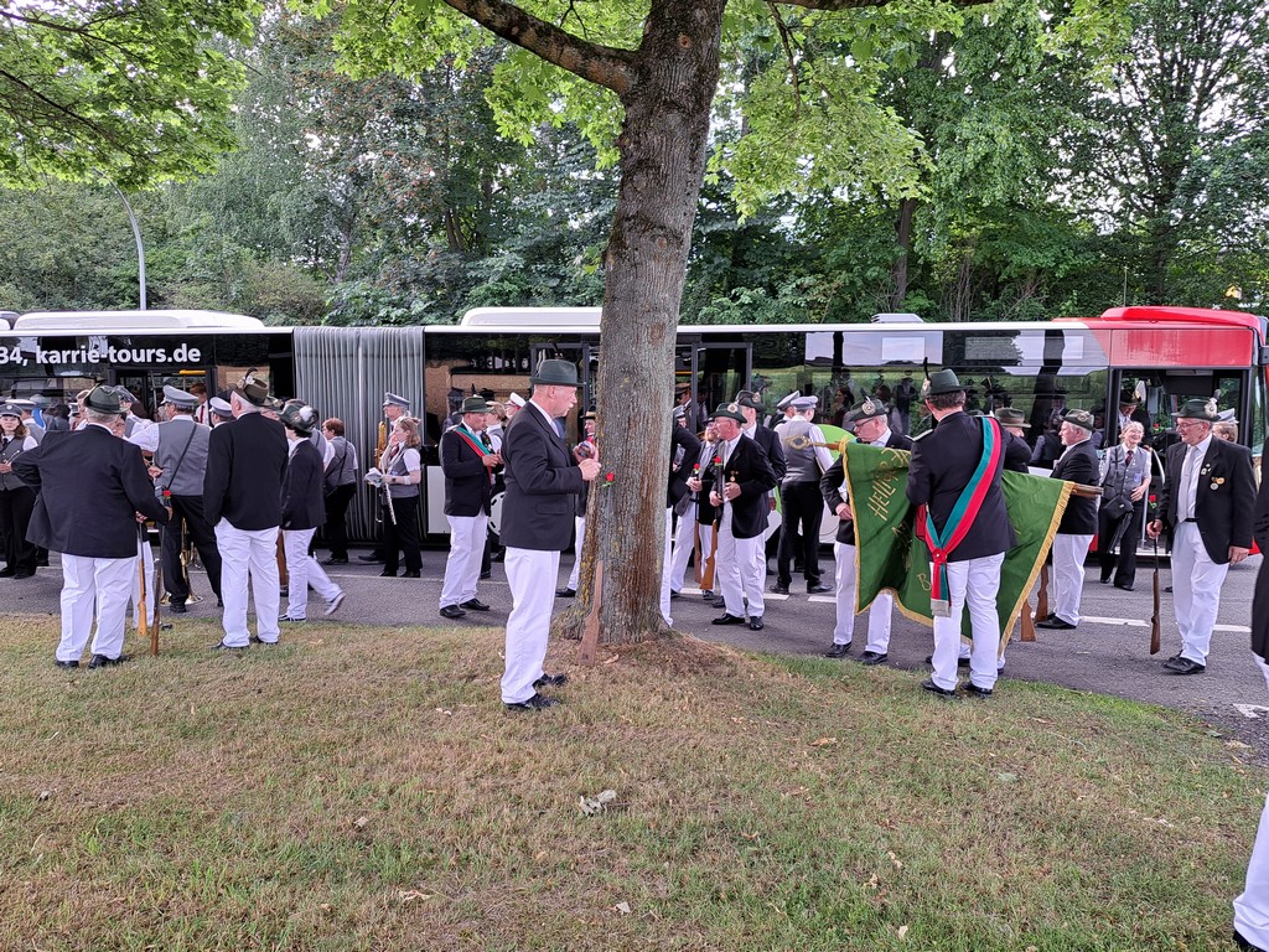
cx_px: 634
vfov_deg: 56.8
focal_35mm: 24
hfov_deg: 71.6
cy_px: 476
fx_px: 880
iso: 50
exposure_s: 1/50
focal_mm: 5.23
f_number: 1.8
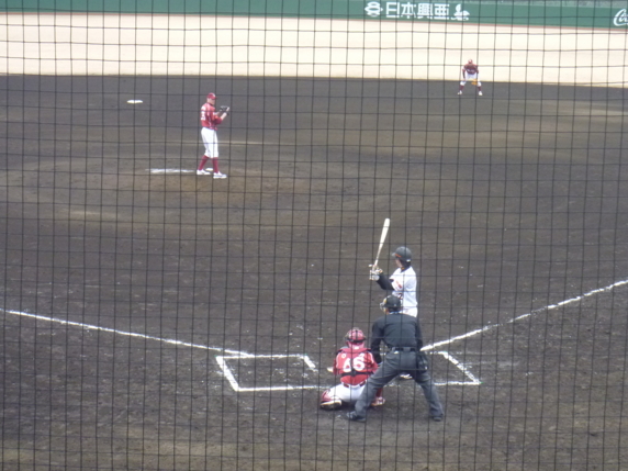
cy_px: 228
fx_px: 1923
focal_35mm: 106
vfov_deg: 14.0
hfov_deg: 18.5
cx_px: 321
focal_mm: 17.9
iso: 400
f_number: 5.6
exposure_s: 1/40
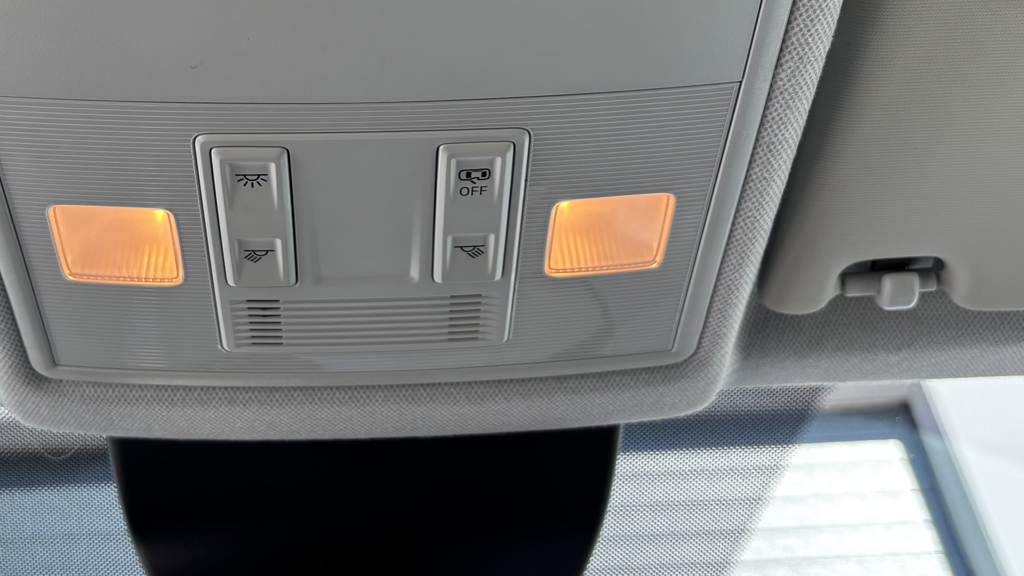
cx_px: 391
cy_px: 72
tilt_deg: +49.4
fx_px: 1330
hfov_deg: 41.8
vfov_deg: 23.8
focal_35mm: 49
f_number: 1.6
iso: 50
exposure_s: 1/276
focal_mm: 5.96
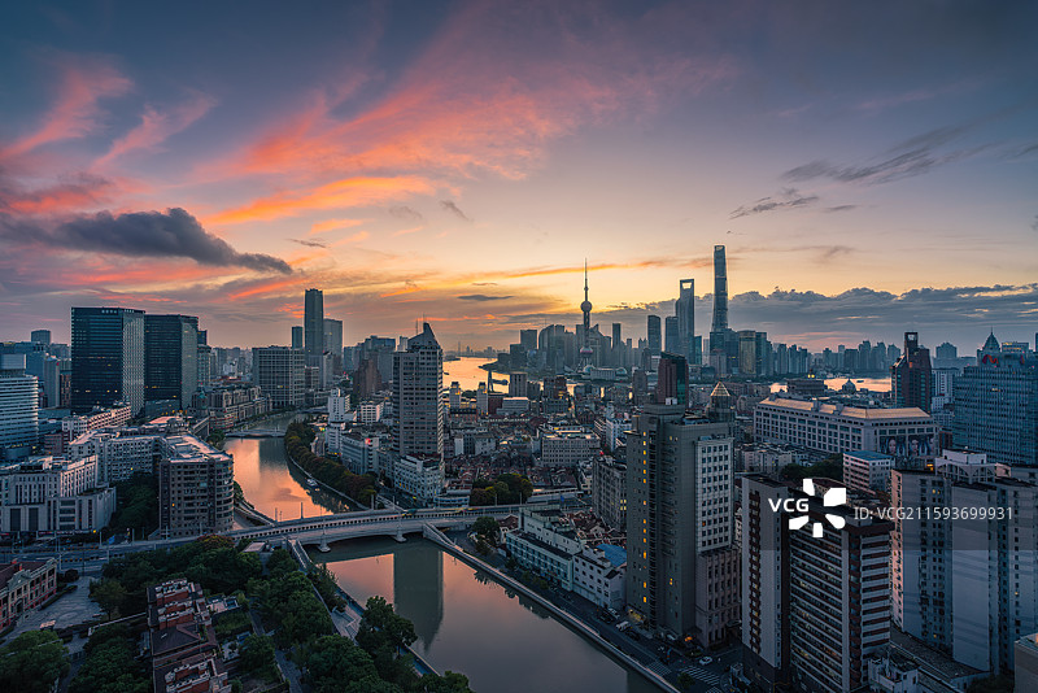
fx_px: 461
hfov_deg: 96.7
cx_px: 519
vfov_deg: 73.8
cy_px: 346
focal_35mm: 16
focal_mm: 16
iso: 100
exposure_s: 1/6
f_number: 8
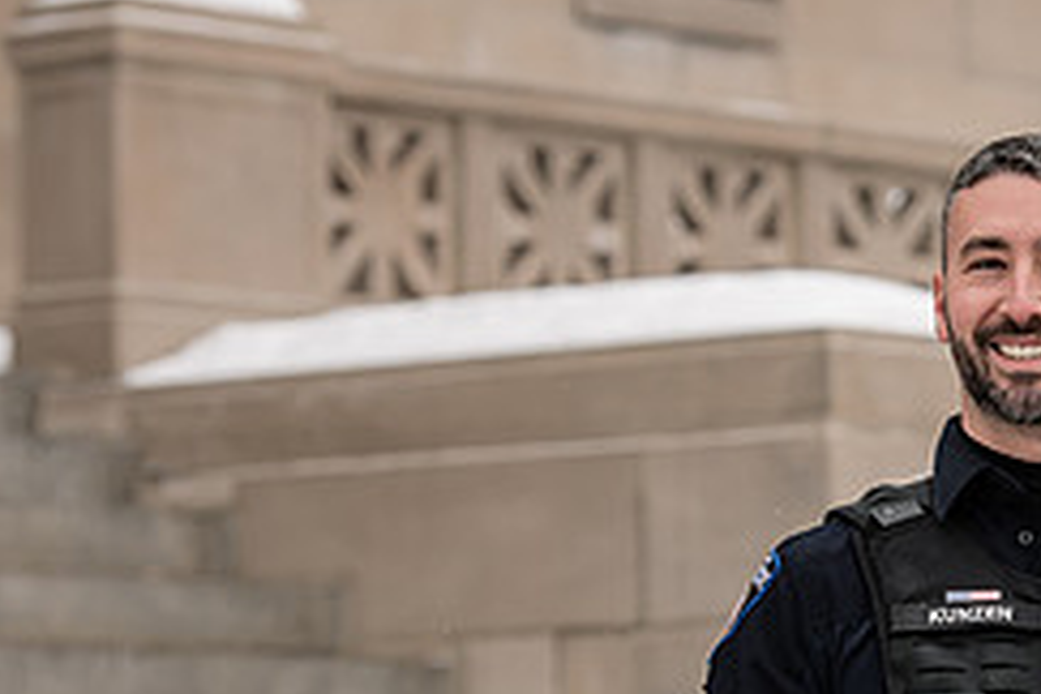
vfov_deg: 5.2
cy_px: 709
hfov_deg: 7.8
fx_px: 7604
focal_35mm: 263
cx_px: 921
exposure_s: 1/500
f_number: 4
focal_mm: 110
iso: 125
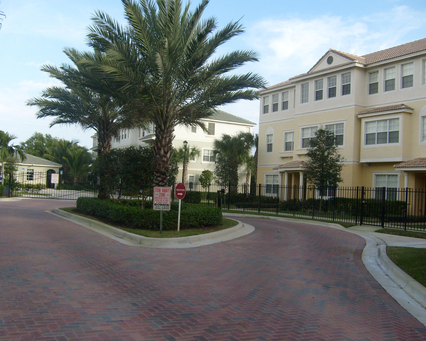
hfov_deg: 49.1
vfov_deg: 40.1
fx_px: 466
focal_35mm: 37
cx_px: 214
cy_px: 169
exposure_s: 1/125
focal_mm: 5.8
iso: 80
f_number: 7.1
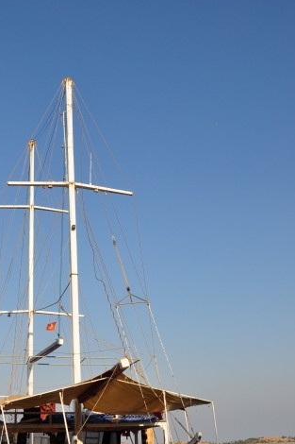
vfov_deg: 41.6
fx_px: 578
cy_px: 278
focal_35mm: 47
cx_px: 97
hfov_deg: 28.4
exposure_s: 1/320
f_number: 10
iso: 200
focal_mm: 22
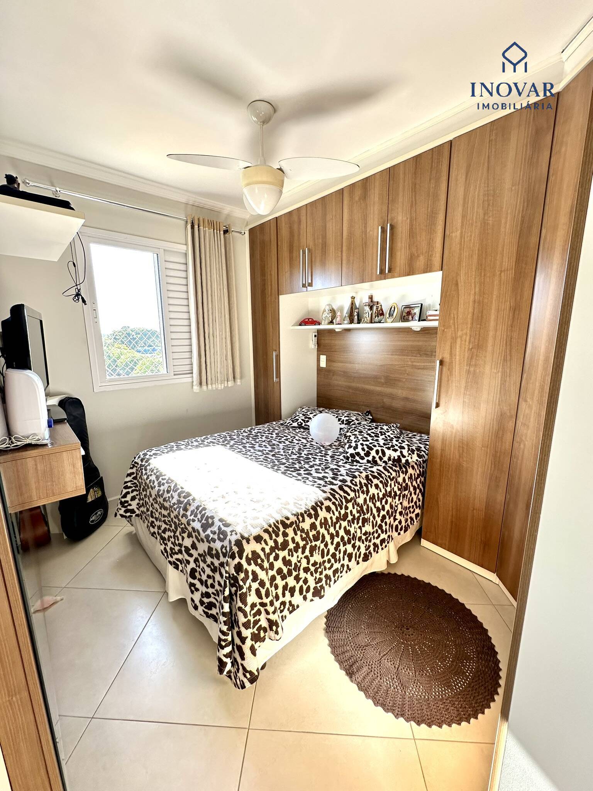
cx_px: 296
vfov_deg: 102.1
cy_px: 396
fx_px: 320
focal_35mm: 14
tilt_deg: -11.6
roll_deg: -0.2
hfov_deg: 85.7
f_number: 2.2
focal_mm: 2.22
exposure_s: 1/99
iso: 100
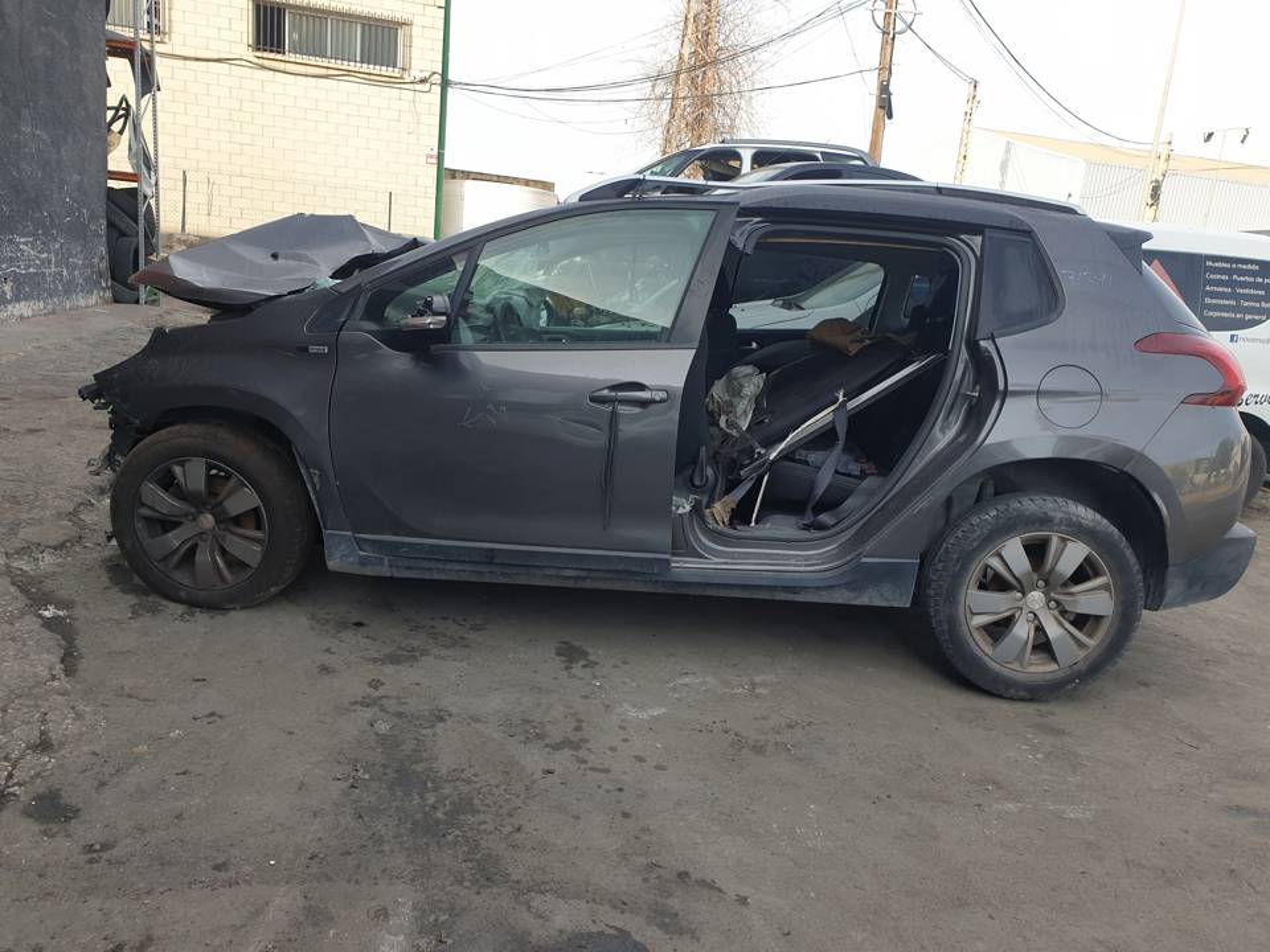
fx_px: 954
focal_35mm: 26
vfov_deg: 53.1
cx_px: 635
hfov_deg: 67.3
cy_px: 476
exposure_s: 1/381
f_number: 2.4
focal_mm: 4.3
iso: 50
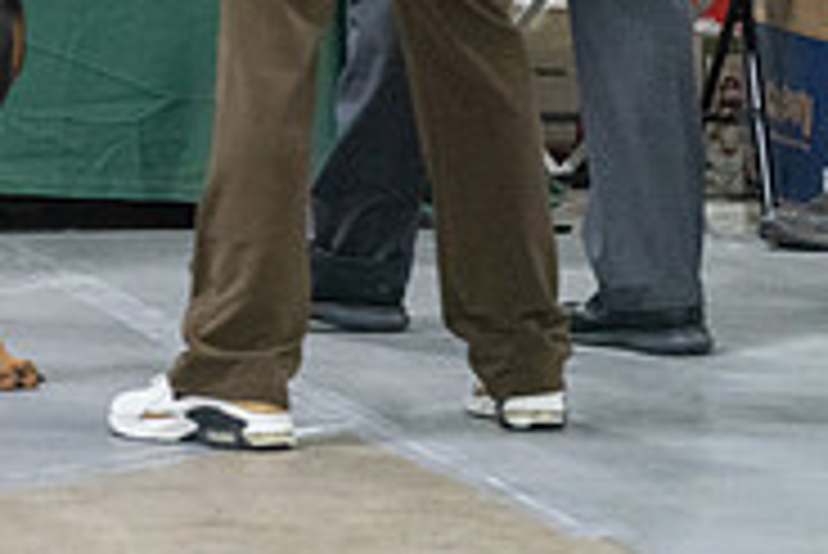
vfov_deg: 2.9
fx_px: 11002
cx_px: -207
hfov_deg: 4.3
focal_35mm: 478
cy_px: -205
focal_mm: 152
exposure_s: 1/320
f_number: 2.8
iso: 6400
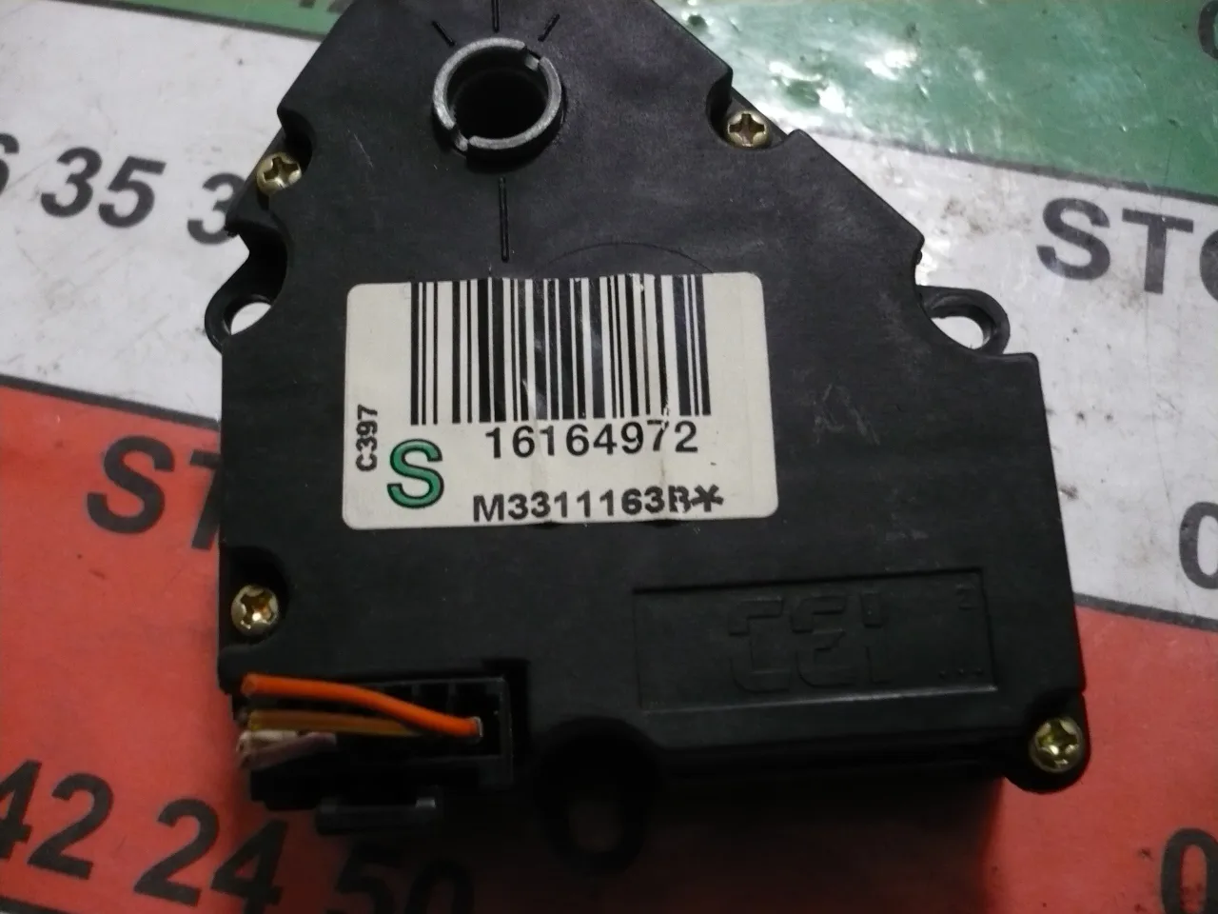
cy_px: 457
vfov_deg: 40.7
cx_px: 609
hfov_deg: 52.6
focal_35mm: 35
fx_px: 1232
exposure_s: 1/8
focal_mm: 5.8
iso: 320
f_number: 2.8
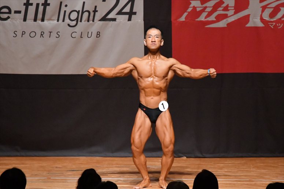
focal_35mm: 300
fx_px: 2366
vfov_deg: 4.6
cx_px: 142
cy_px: 94
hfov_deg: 6.9
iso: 10000
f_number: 5.6
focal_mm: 200
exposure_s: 1/400
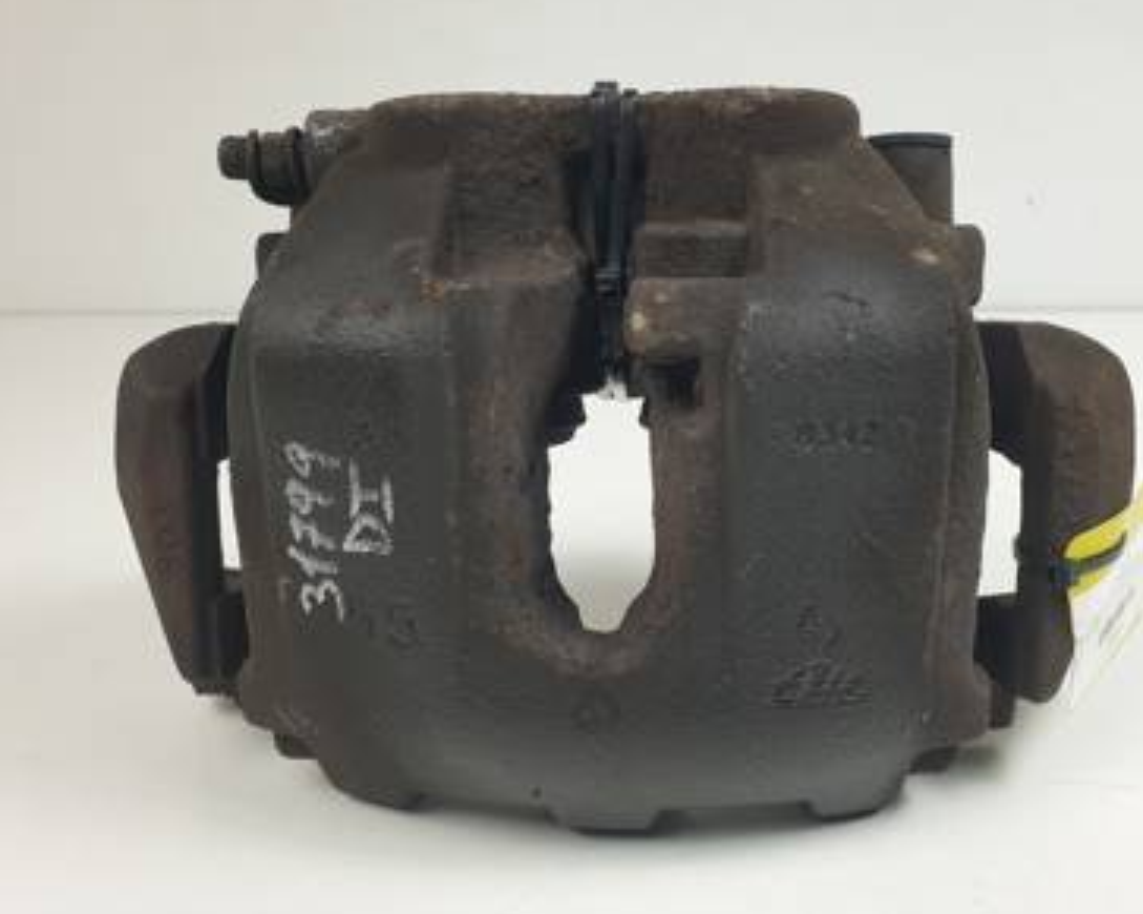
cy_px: 451
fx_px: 947
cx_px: 620
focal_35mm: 28
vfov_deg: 51.5
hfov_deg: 62.1
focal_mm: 4.3
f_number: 2.4
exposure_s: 1/108
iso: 50
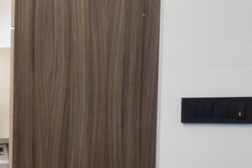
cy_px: 130
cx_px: -157
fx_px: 658
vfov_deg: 14.5
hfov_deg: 18.4
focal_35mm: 94
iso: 640
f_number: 4
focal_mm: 10
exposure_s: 1/60
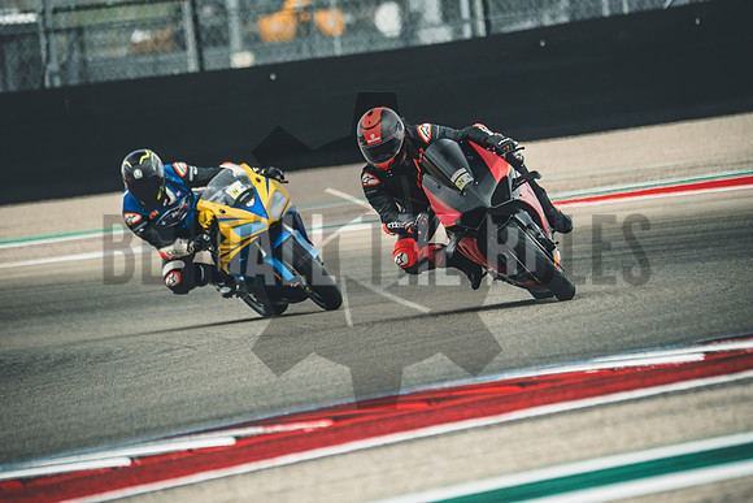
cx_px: 376
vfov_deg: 2.3
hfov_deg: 3.4
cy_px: 252
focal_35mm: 600
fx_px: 12552
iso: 1600
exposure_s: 1/1250
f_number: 5.6
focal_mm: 400
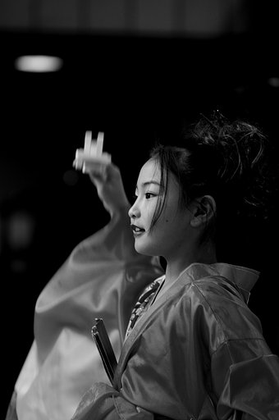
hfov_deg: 4.6
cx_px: 140
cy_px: 210
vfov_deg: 6.9
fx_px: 3497
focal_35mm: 300
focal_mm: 200
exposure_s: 1/160
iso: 400
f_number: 2.8
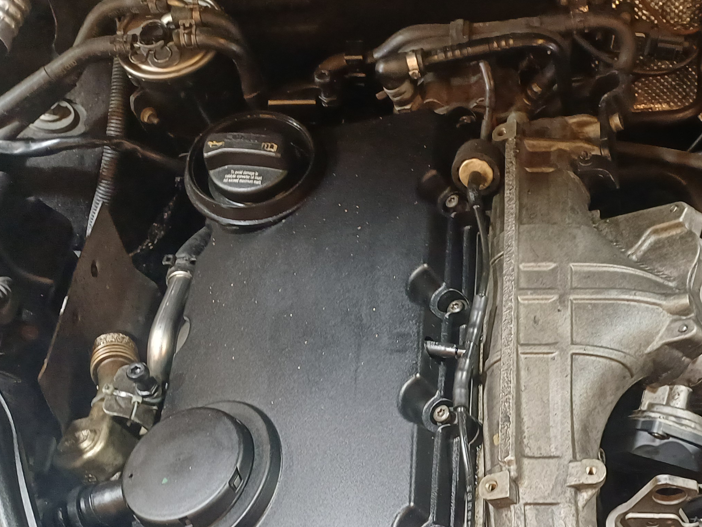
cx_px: 519
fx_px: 994
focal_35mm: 49
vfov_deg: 29.2
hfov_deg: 38.0
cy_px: 393
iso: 320
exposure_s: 1/40
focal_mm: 4.65
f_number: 1.8
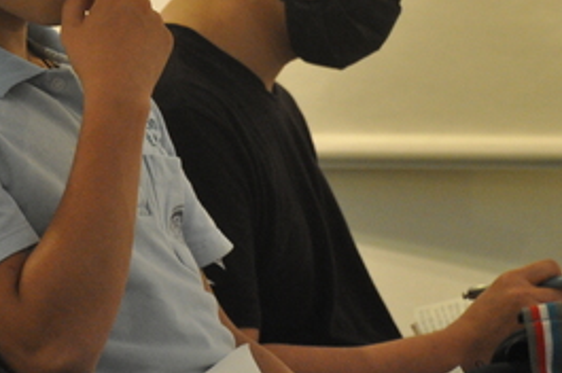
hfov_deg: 5.0
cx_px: 231
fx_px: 6476
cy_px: -5
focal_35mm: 415
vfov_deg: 3.3
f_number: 5.6
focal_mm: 105
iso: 1600
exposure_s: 1/15
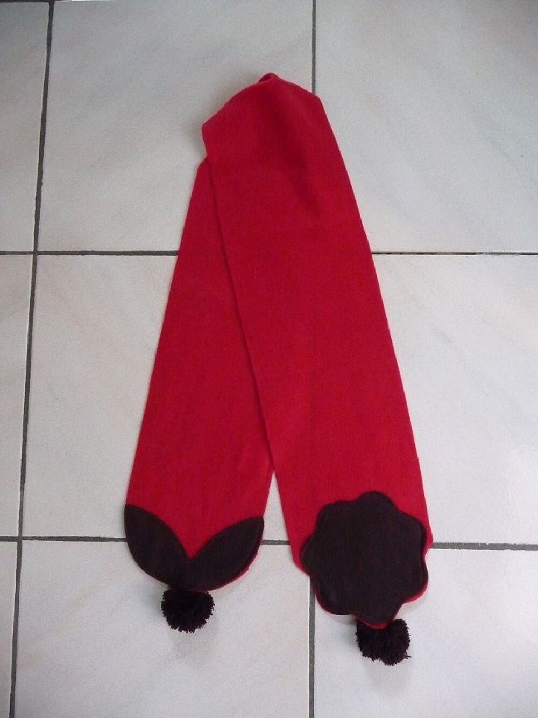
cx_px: 269
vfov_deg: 63.4
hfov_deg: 49.8
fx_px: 580
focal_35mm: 28
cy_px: 359
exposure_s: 1/30
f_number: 3.3
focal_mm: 4.7
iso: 800
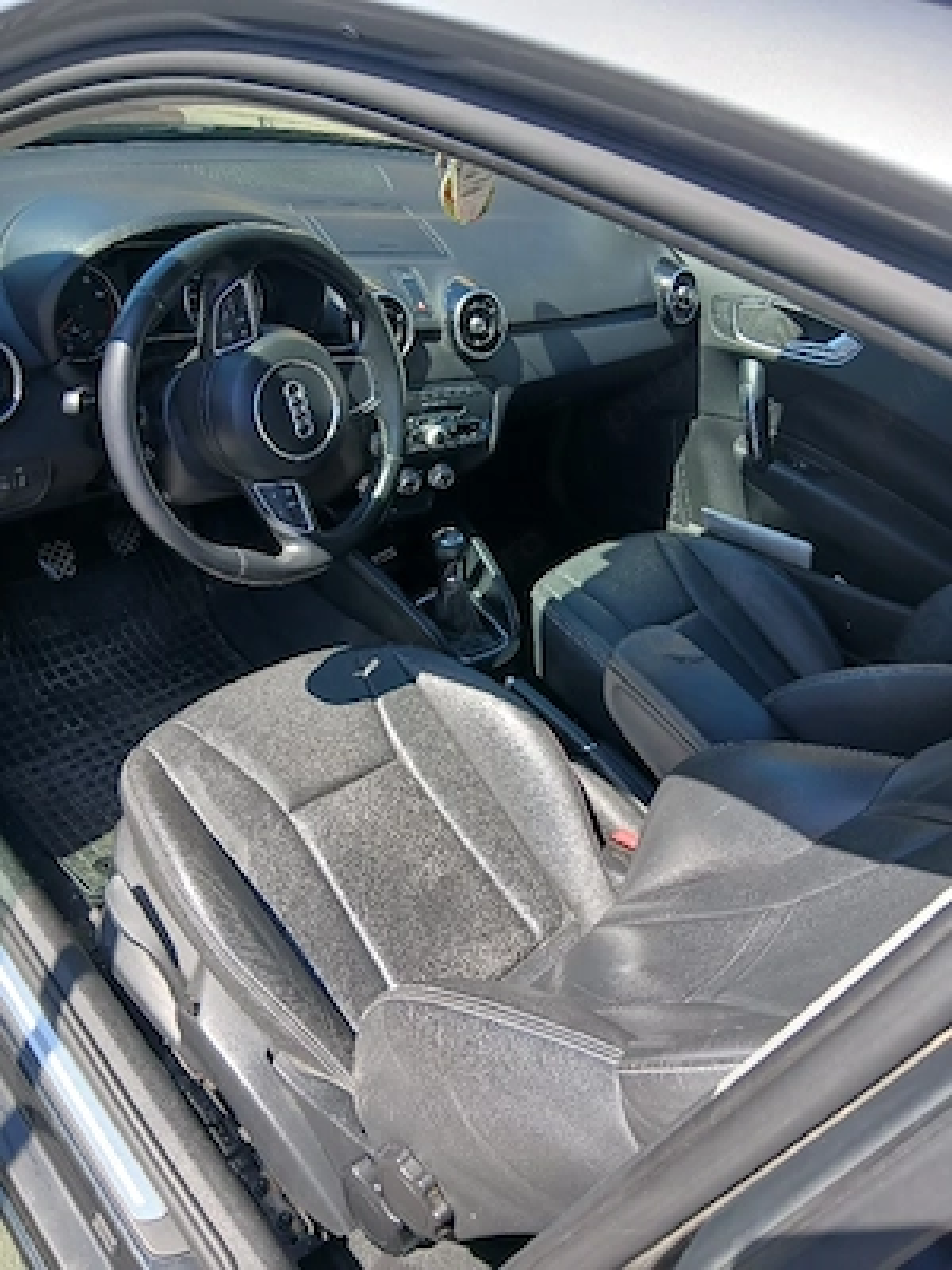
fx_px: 953
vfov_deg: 67.3
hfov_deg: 53.1
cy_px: 635
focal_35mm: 26
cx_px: 476
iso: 20
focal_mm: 3.98
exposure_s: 1/109
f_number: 1.8
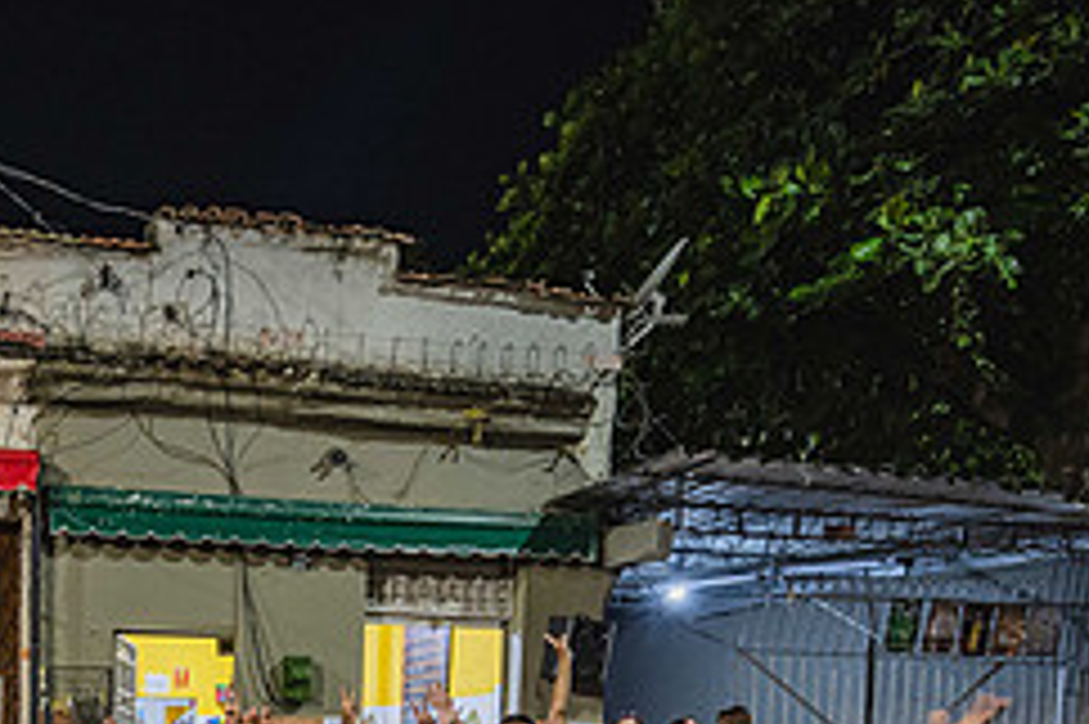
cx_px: 126
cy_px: 830
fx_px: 1088
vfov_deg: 31.8
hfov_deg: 48.1
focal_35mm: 36
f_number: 4
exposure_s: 1/40
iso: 800
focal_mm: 15
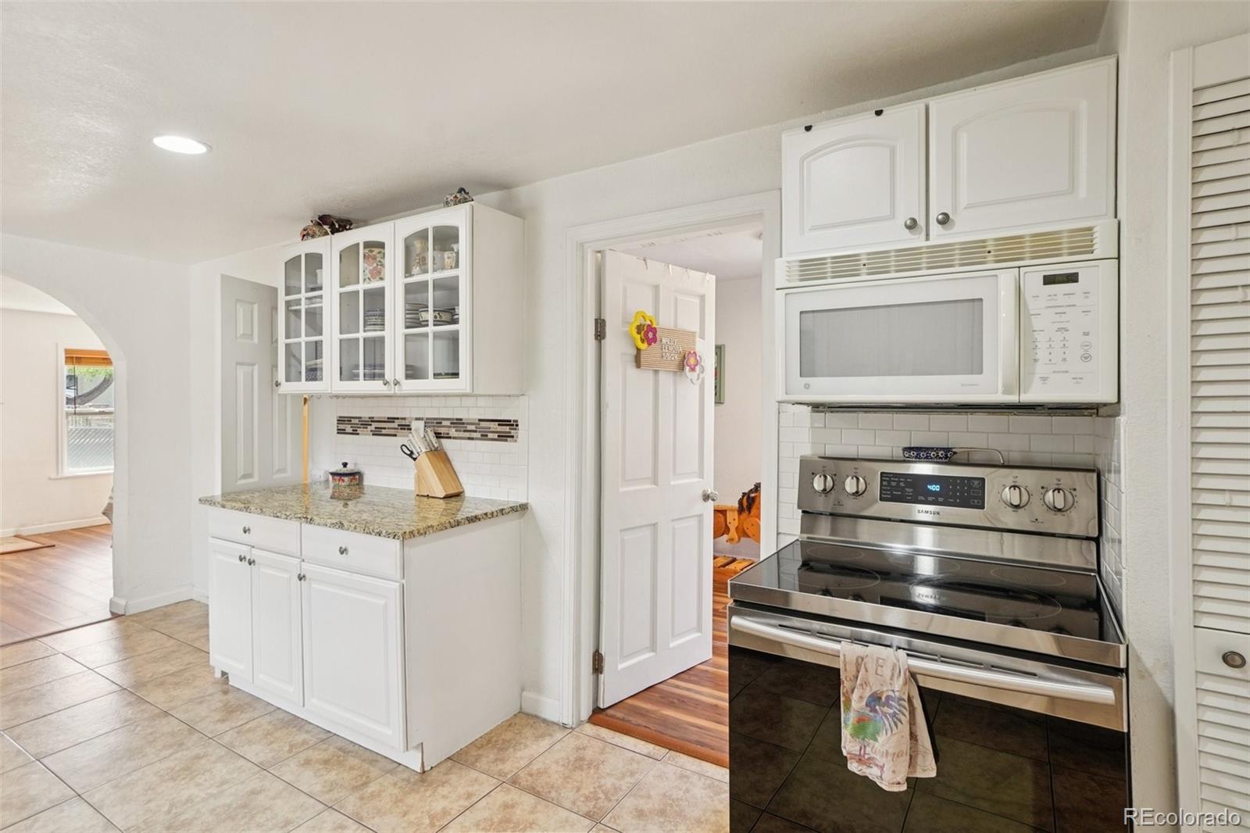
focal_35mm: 18
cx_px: 625
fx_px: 625
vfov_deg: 67.4
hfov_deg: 90.0
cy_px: 416
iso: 400
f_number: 8
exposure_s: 1/13
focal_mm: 12
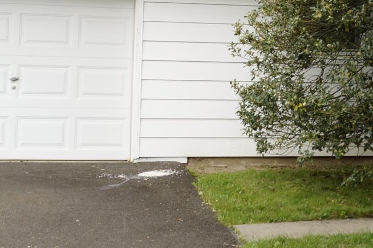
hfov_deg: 21.9
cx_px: 360
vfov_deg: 15.0
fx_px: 932
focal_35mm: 90
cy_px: 28
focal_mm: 20
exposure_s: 1/100
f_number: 7.1
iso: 100
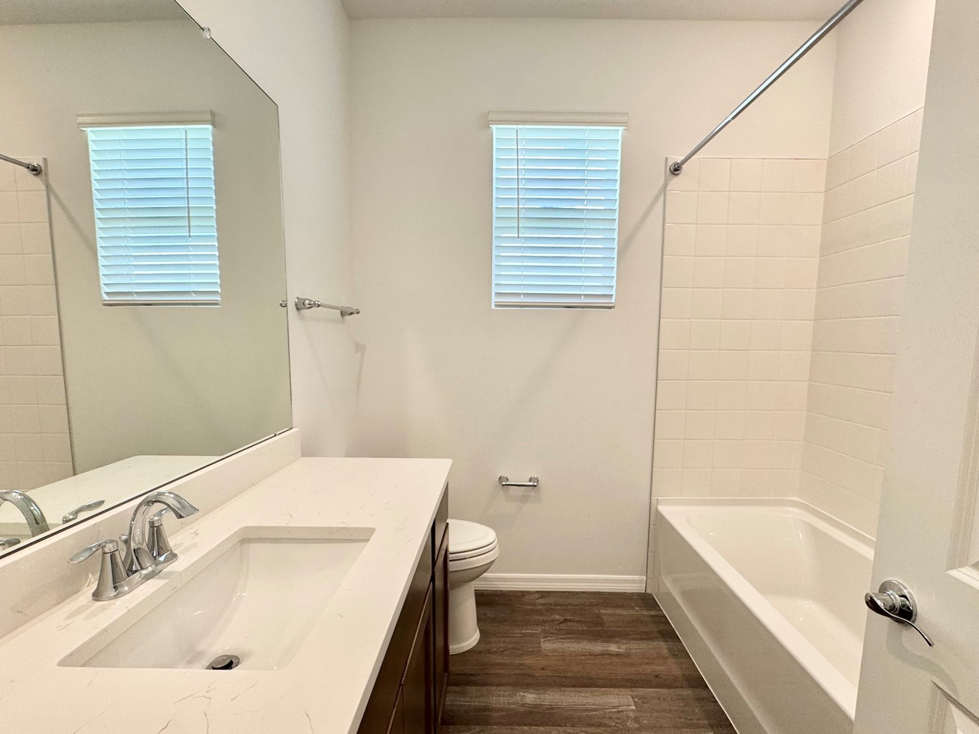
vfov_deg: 78.0
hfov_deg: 94.5
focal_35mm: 16
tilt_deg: -7.2
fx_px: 453
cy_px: 390
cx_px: 496
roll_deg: -0.5
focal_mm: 2.22
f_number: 2.2
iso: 125
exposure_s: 1/120
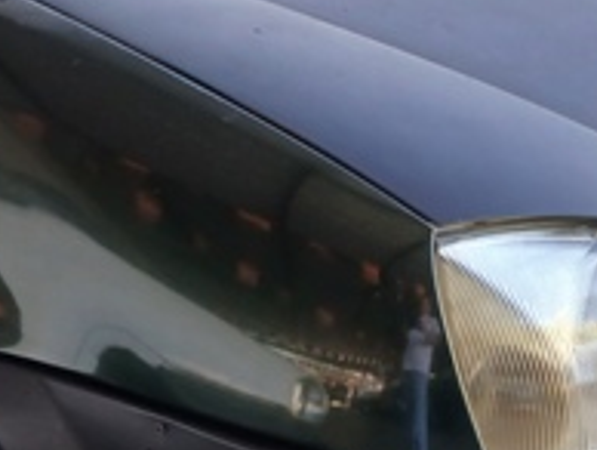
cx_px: -46
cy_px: 185
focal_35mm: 107
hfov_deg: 17.8
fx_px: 1848
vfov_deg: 13.9
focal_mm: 3.98
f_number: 1.8
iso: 50
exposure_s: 1/60
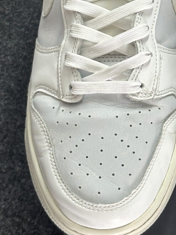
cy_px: 30
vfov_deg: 14.7
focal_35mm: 133
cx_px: 180
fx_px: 902
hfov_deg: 11.0
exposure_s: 1/50
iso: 160
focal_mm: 6.86
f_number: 1.78
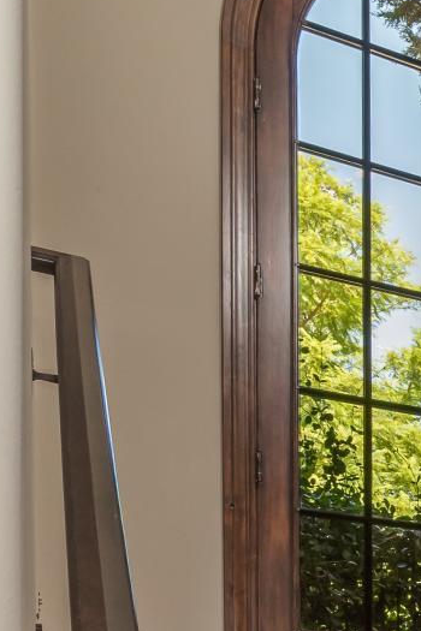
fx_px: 1070
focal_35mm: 61
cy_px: 799
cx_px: 786
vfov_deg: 27.8
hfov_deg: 17.5
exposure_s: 1/200
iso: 1000
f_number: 8
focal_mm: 16
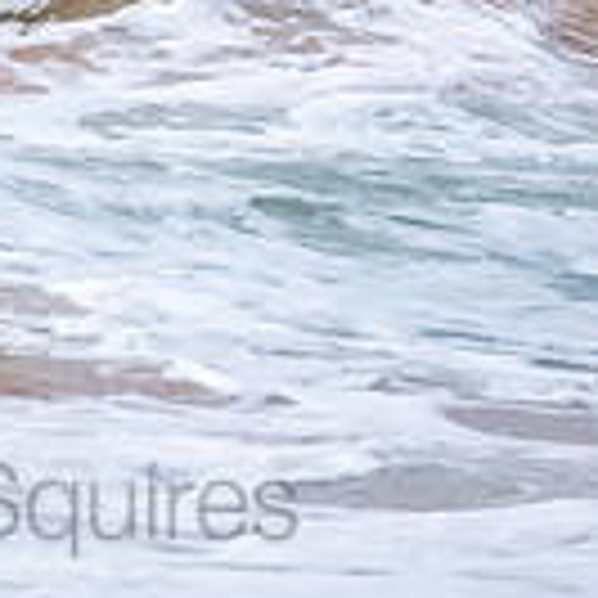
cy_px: -245
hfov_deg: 0.6
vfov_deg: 0.6
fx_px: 54315
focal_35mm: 2779
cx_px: -49
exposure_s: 1/1000
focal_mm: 500
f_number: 5.6
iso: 220
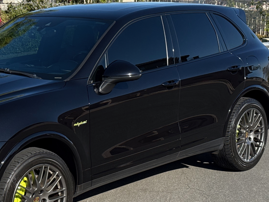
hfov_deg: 22.2
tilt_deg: -9.2
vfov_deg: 17.0
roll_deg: +0.7
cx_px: 48
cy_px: 114
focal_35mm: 87
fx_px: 676
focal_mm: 6.76
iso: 80
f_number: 1.78
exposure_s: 1/4878
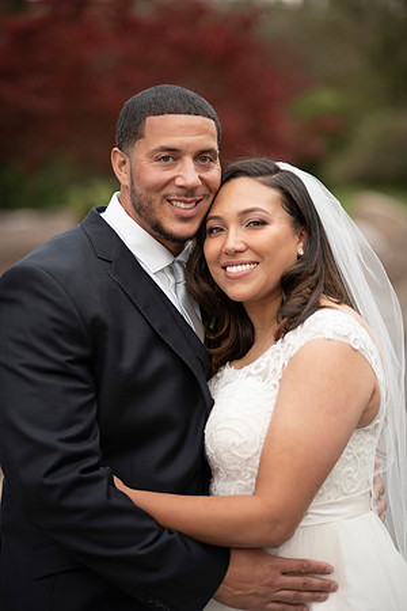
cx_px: 204
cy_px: 306
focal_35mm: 85
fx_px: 1441
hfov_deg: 16.1
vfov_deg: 23.9
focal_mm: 85
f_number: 1.8
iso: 640
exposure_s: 1/160
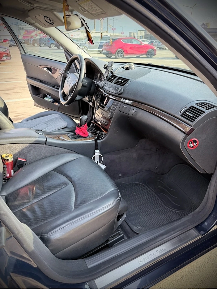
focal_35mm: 24
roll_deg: -0.7
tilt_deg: -26.3
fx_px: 201
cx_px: 108
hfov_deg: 56.8
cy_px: 144
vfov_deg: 71.6
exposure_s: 1/310
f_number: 1.78
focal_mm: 6.76
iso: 100
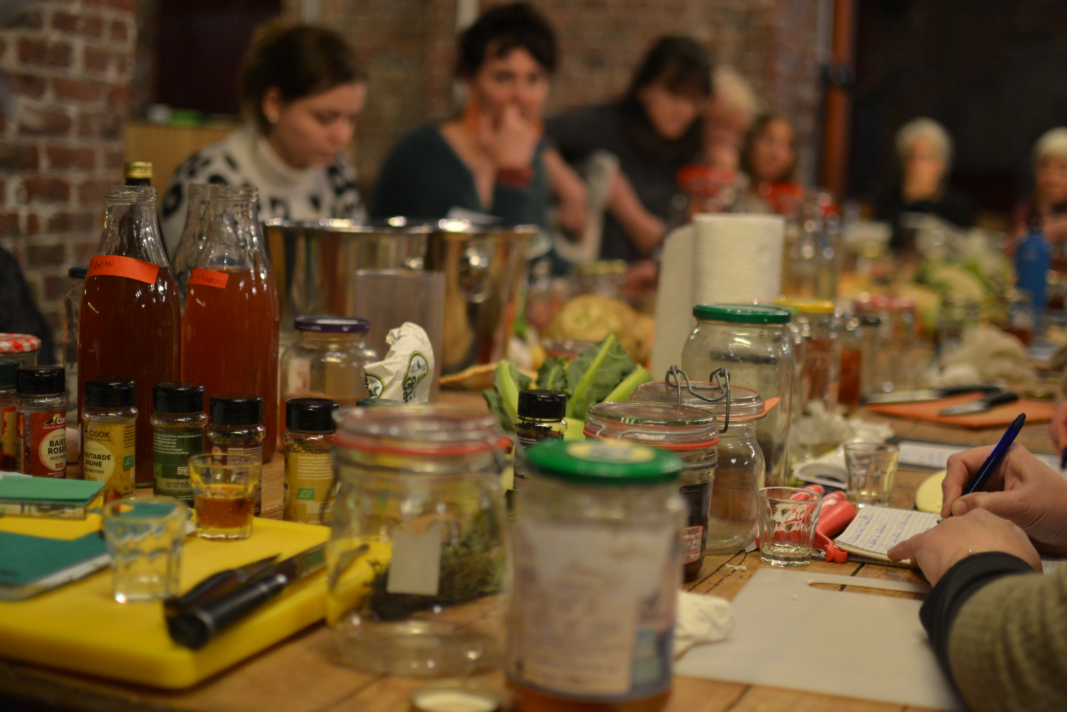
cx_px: 534
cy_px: 356
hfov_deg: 37.9
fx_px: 1556
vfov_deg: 25.8
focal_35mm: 52
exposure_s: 1/60
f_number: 1.8
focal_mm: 35
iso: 720
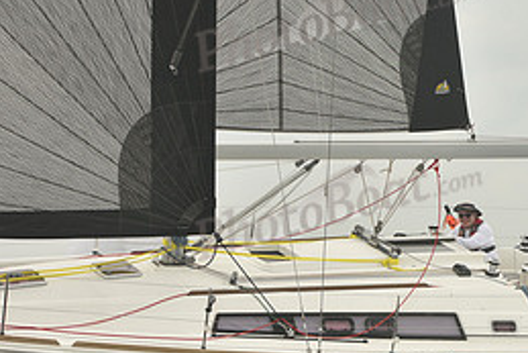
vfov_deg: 7.2
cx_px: 589
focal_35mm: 190
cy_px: 285
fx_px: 2788
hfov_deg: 10.7
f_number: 6.3
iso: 250
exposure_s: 1/800
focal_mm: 85
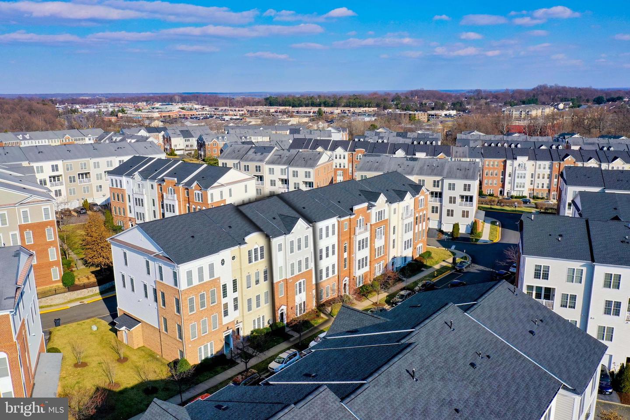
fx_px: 490
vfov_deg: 46.4
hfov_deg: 65.5
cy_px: 210
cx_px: 315
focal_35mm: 28
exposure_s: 1/500
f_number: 6.3
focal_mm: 10.26
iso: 100
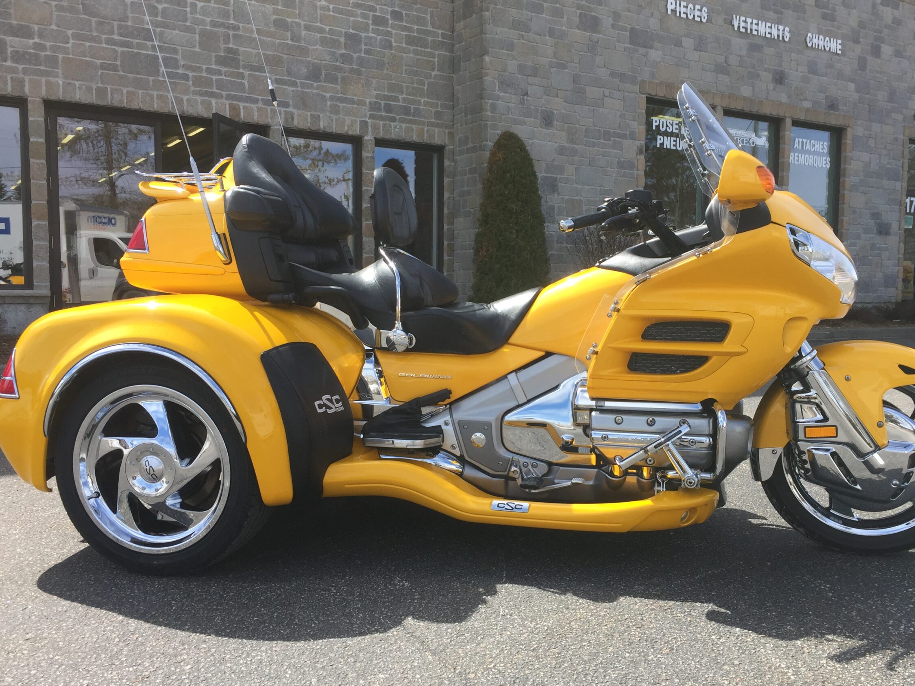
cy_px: 358
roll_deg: -1.2
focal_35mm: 33
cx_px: 495
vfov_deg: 42.9
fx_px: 872
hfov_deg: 55.3
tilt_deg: -4.9
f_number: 2.2
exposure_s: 1/1276
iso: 32
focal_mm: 4.15
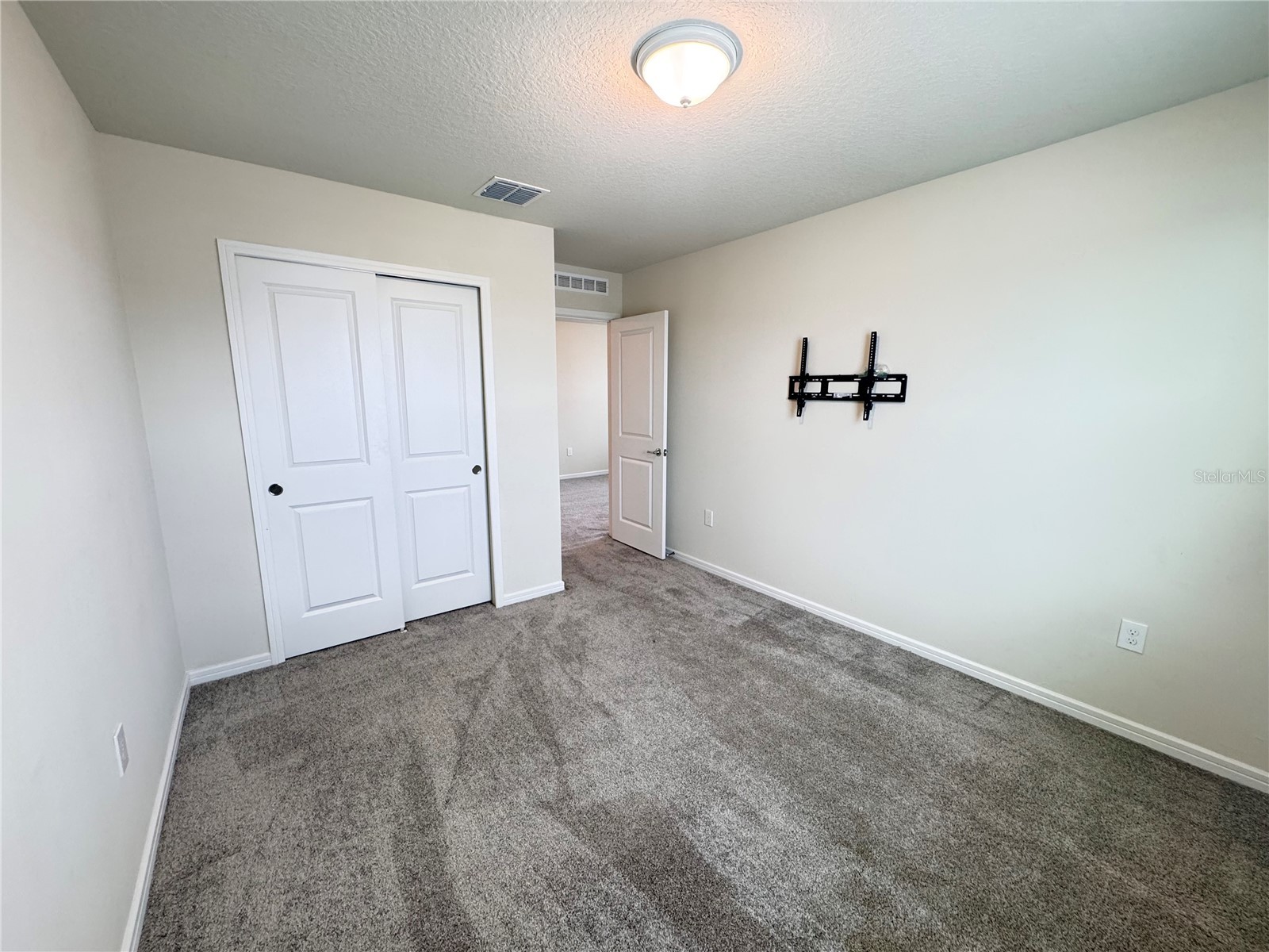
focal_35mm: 14
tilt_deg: -11.3
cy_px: 476
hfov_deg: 102.1
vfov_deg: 85.7
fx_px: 513
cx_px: 634
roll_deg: -0.9
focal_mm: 2.22
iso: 250
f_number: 2.2
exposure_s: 1/60
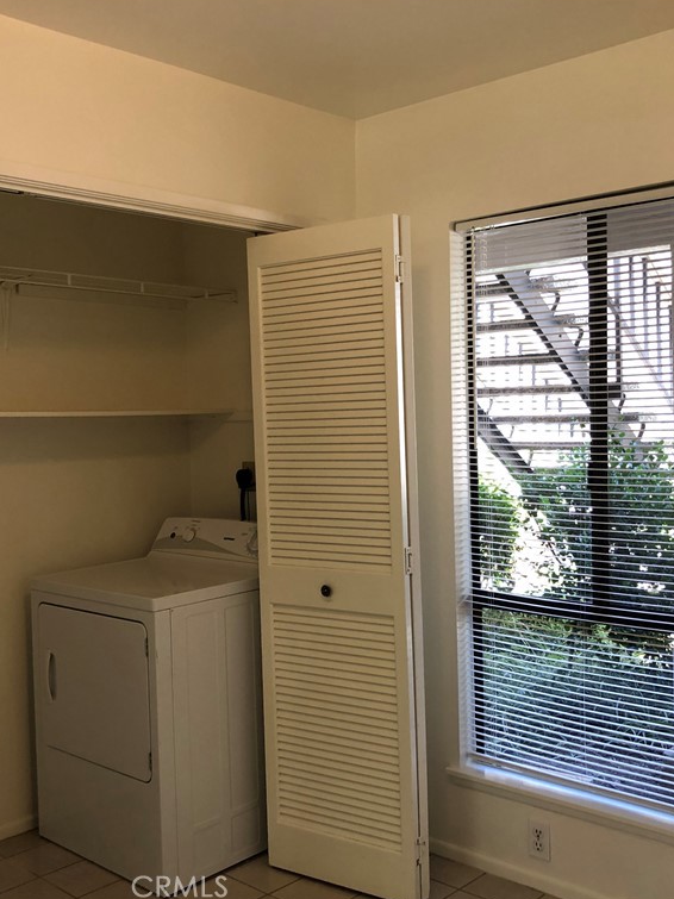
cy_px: 447
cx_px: 276
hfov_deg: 37.6
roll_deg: +2.4
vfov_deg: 49.0
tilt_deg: -1.5
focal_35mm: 38
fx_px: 987
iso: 40
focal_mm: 3.99
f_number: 1.8
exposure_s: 1/30
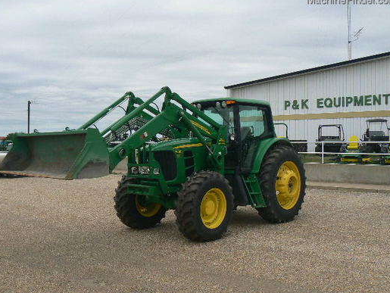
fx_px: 428
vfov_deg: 37.8
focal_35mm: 38
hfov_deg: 48.9
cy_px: 144
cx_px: 191
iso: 80
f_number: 7.1
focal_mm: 6
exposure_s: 1/400
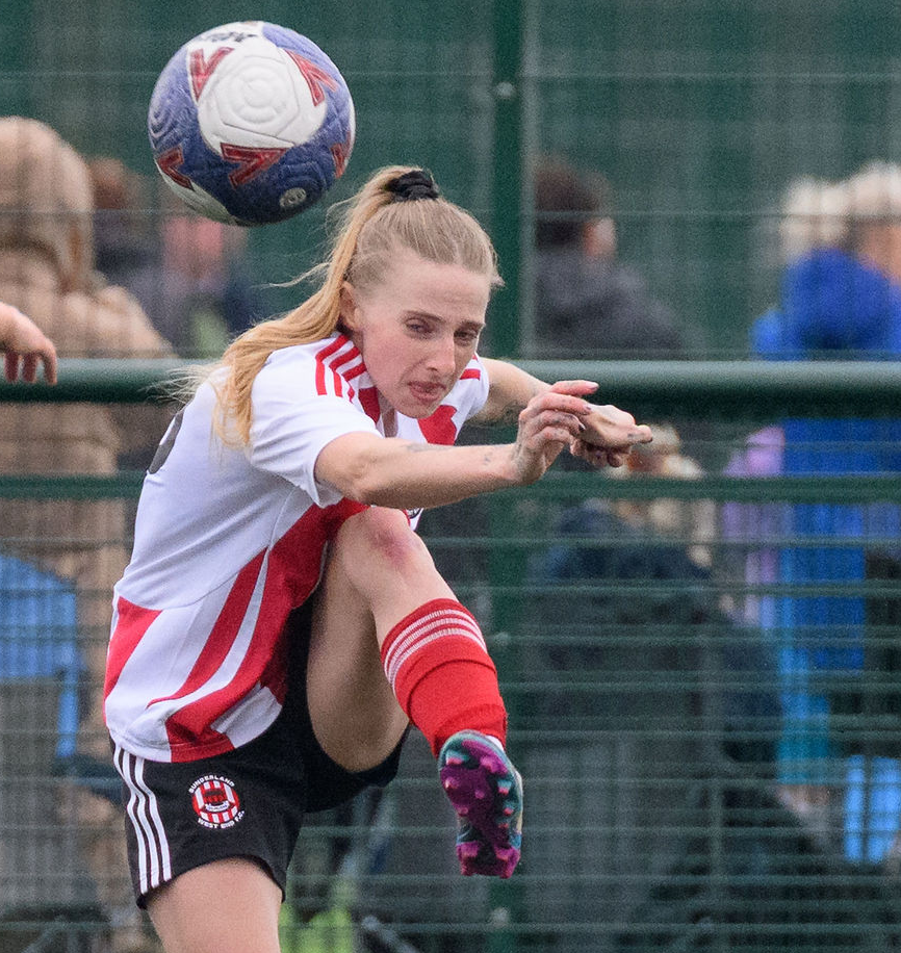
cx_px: 667
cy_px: 1488
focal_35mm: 2321
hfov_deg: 0.7
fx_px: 70349
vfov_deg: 0.8
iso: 2500
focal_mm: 400
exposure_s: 1/1250
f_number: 5.6
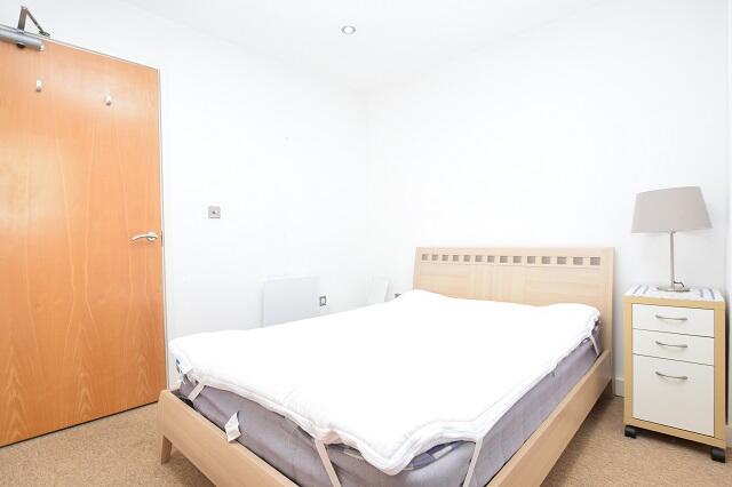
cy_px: 244
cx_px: 366
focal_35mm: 18
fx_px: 366
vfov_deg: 67.3
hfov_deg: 90.0
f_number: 5
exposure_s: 1/100
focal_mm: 12
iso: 800
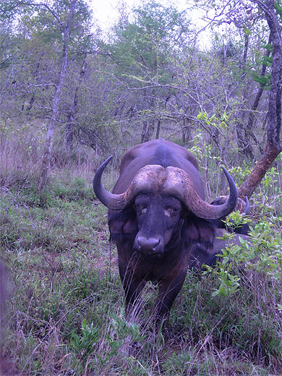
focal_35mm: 92
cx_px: 141
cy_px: 188
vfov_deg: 21.3
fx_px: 999
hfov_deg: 16.1
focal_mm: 19.1
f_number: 4.3
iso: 50
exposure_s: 1/102
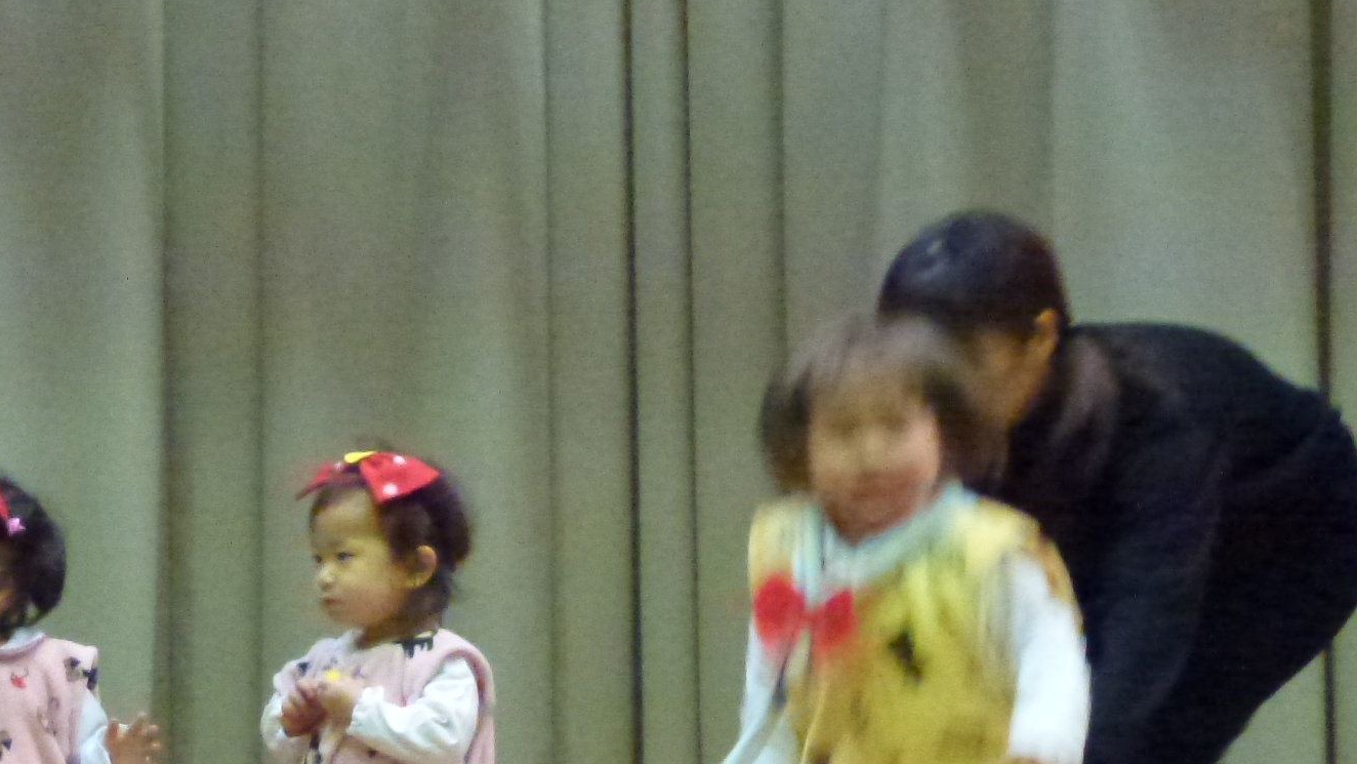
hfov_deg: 9.8
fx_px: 7881
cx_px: 513
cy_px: 658
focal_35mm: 219
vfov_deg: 5.5
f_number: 5
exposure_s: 1/30
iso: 1600
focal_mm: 18.7
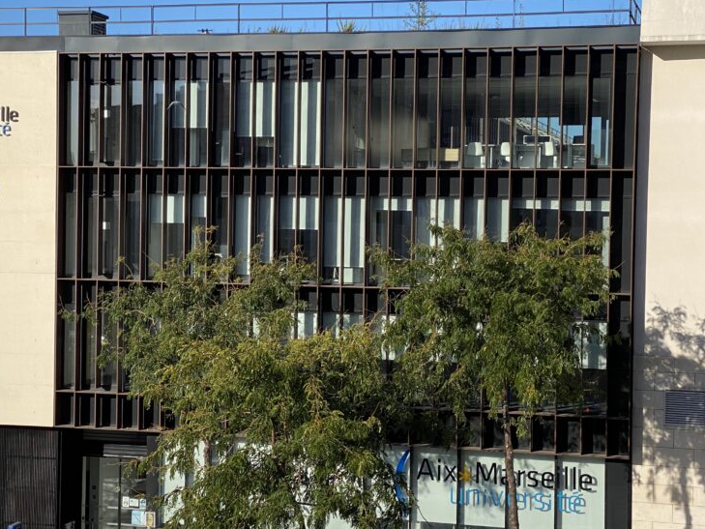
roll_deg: -0.8
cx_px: 252
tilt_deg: -0.8
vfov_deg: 20.2
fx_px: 1487
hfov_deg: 26.6
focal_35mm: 73
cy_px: 259
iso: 20
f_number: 2
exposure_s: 1/2283
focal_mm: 6
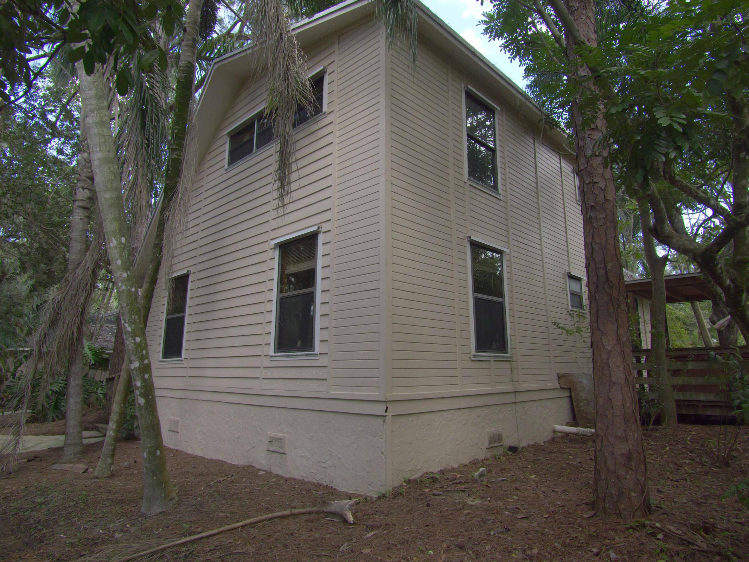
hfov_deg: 78.9
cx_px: 393
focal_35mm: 21
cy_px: 275
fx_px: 455
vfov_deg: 63.5
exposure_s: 1/640
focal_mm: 10
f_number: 4.5
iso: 2000
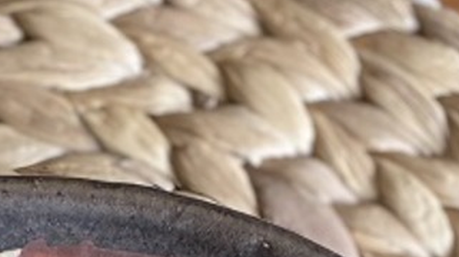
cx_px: -46
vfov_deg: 9.0
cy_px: 730
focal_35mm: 113
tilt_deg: -87.0
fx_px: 1374
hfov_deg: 18.3
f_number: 1.8
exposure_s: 1/74
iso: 125
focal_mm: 4.25
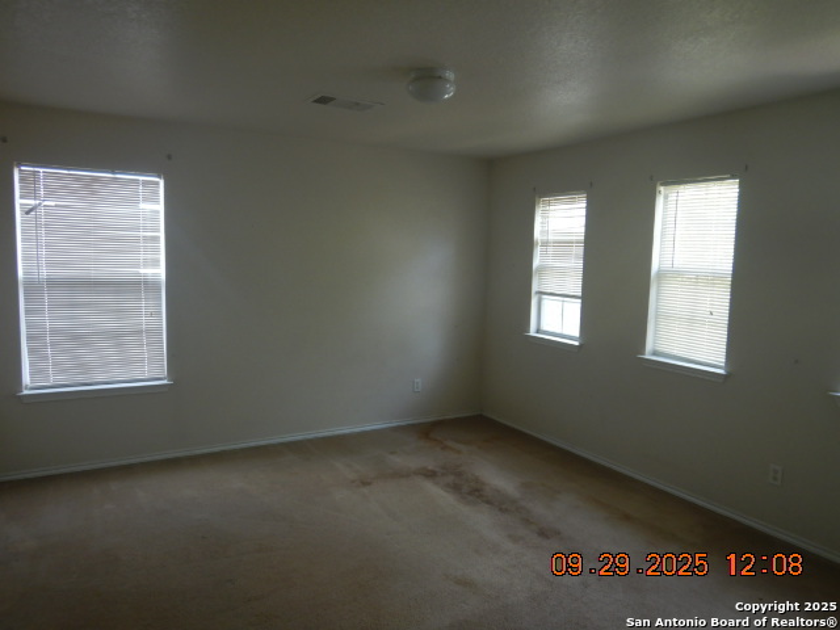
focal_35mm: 24
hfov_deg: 71.6
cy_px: 315
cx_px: 420
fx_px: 582
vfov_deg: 56.8
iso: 140
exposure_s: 1/30
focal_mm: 4.3
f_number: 2.8
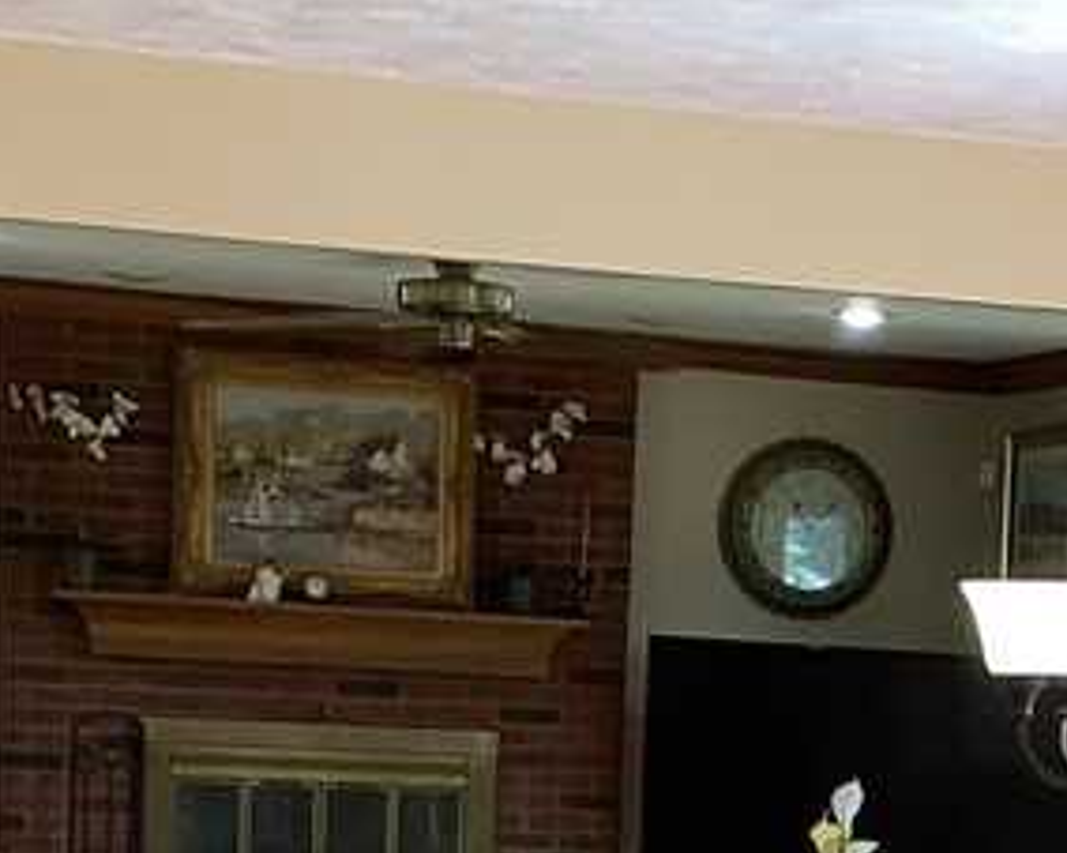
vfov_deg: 13.7
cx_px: 1071
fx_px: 3441
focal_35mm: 109
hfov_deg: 17.2
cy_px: 1045
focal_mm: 3.3
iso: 64
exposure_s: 1/50
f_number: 2.4
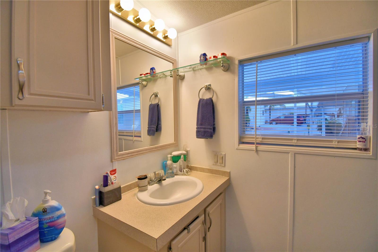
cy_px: 126
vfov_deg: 77.3
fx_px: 157
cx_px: 189
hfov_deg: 100.4
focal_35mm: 15
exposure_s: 1/125
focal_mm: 10
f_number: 4.5
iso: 400
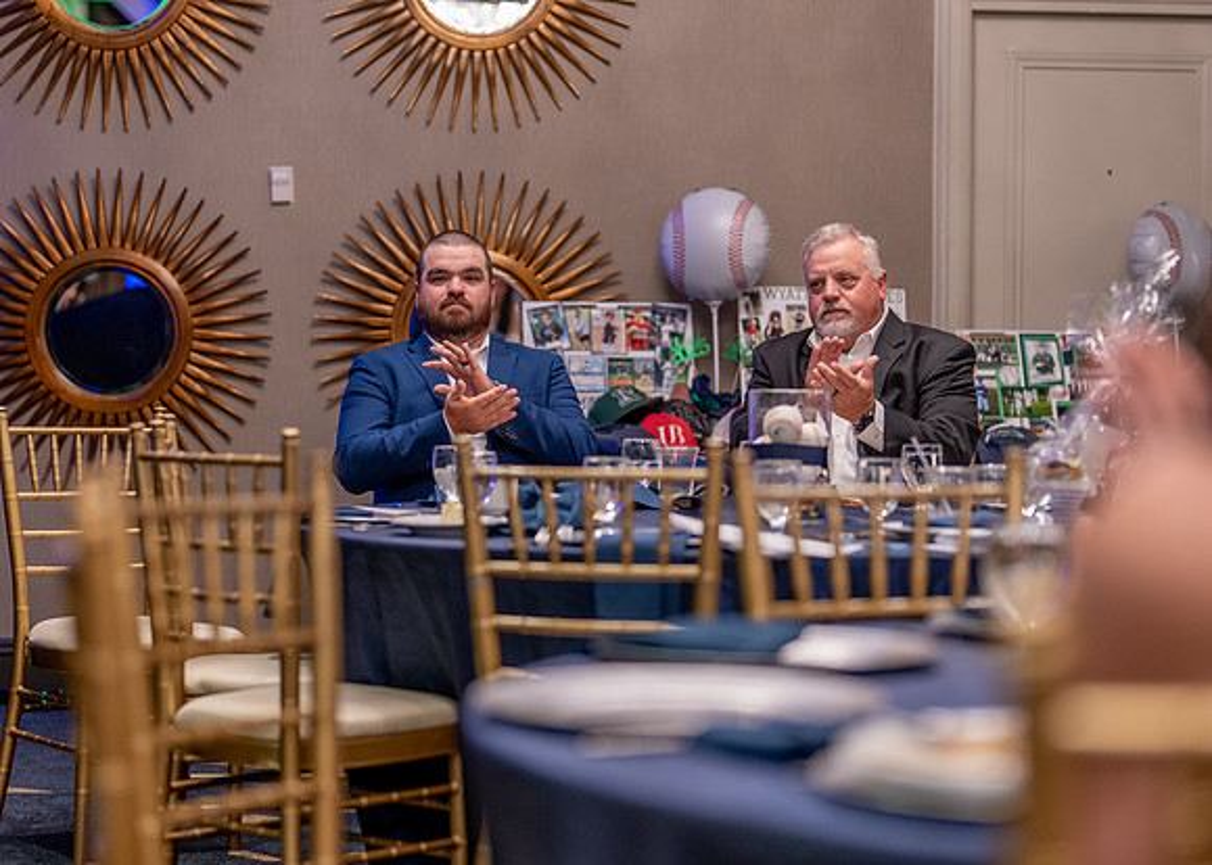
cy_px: 391
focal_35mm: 85
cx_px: 632
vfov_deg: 16.8
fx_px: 2923
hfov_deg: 23.4
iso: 800
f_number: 1.2
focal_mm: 50
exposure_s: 1/320
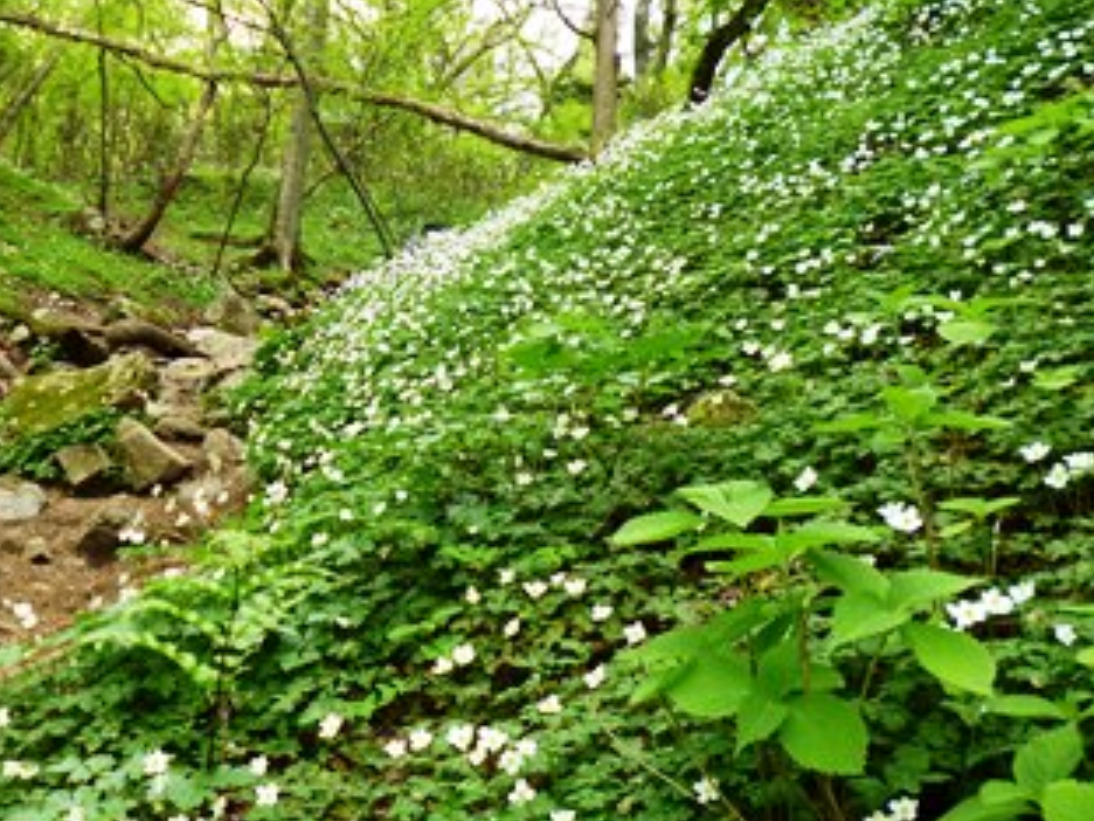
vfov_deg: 34.2
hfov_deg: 44.4
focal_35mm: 42
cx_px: 414
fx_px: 1327
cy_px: 307
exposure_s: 1/60
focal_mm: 5.7
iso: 100
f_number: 2.9
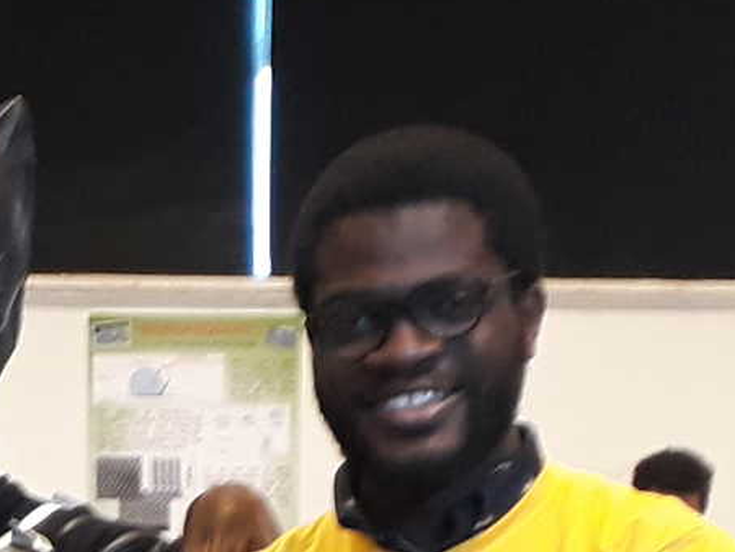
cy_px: 1212
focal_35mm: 144
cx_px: -145
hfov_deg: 13.3
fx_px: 3059
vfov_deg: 9.4
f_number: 1.9
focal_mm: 3.6
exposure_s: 1/20
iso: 160
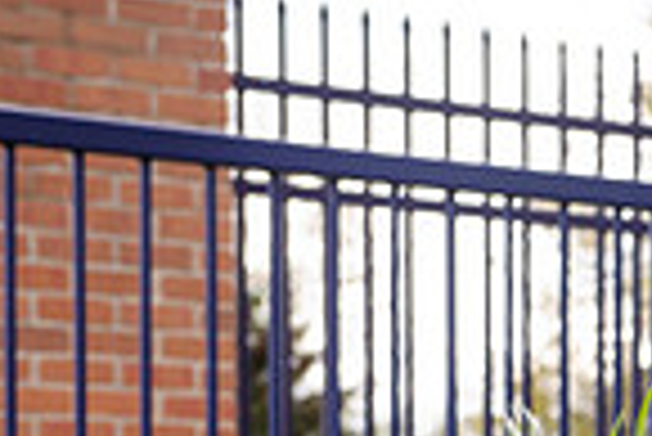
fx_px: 4061
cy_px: 825
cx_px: 1210
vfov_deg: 6.0
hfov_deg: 8.8
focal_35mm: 224
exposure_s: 1/200
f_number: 5.6
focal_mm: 56
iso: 400
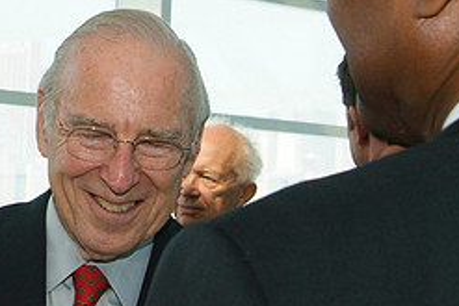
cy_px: 149
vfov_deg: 9.7
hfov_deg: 14.2
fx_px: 1799
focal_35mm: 141
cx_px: -46
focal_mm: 40
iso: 800
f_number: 11
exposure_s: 1/60
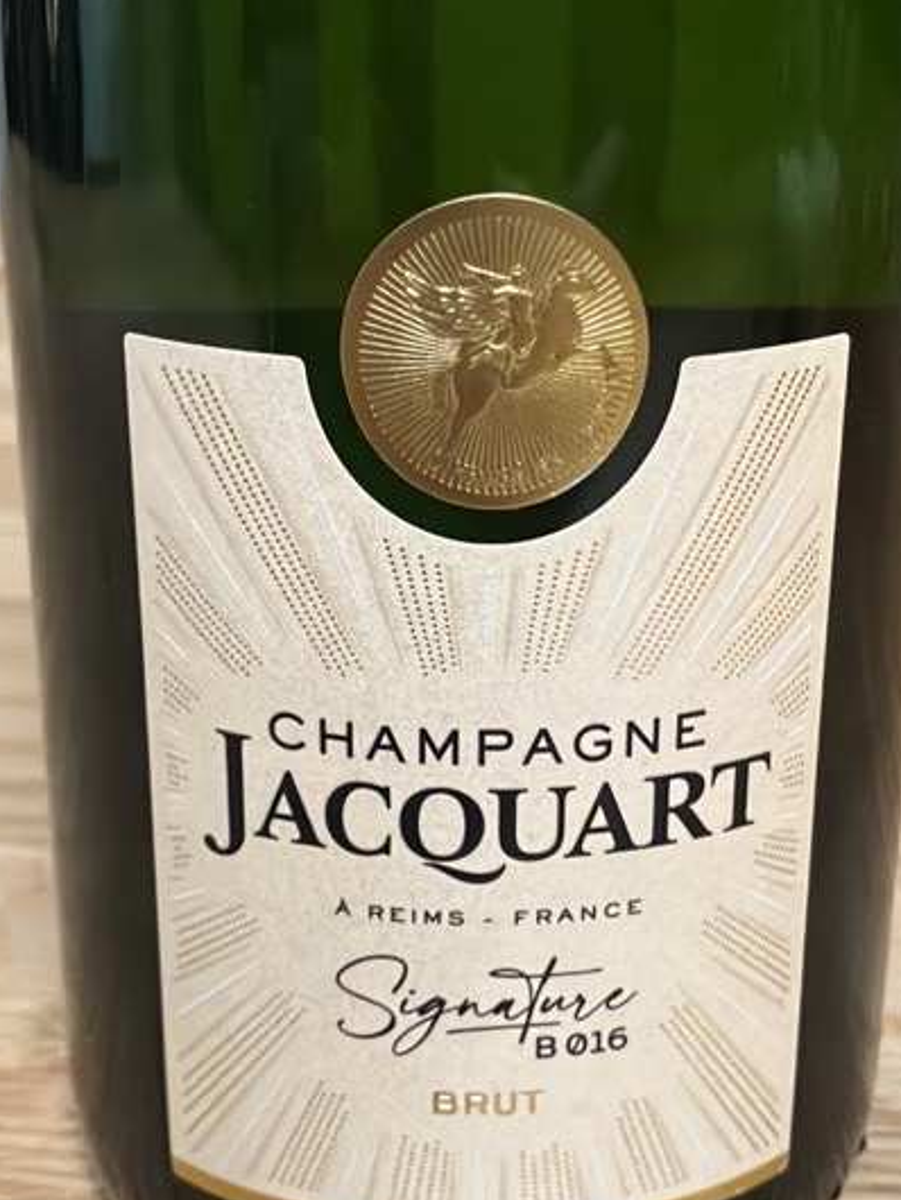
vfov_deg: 52.4
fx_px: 1214
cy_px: 679
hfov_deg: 40.7
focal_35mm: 35
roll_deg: +0.6
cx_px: 482
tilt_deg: -22.1
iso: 800
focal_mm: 3.99
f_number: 1.8
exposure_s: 1/100
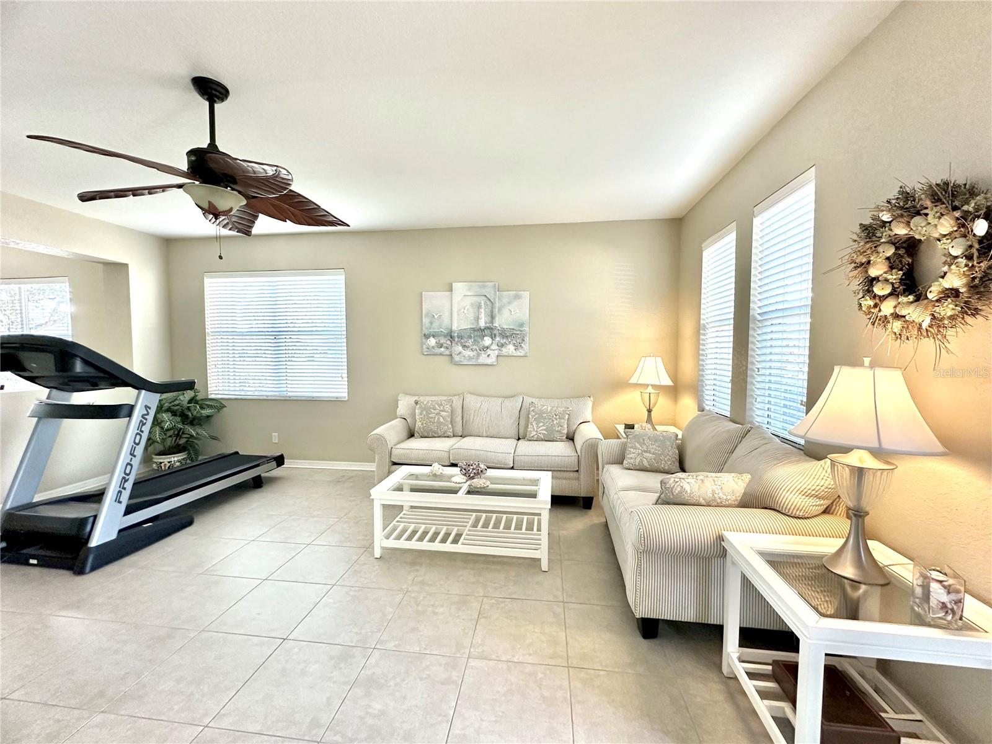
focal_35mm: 14
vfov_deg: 85.7
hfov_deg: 102.1
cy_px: 372
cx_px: 496
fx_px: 401
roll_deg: +0.1
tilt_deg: -2.8
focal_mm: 2.22
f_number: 2.2
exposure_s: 1/120
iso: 250
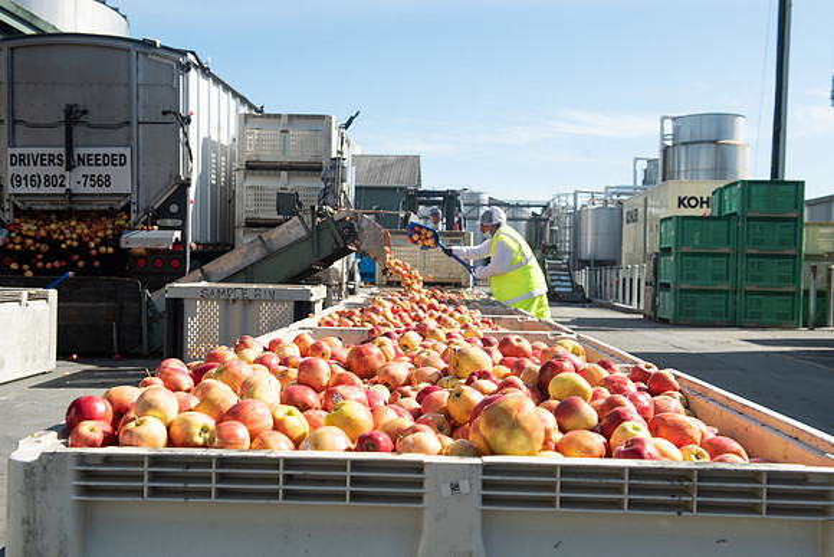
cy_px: 278
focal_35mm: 38
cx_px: 417
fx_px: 880
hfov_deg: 50.7
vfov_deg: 35.1
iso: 400
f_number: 5.6
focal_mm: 38
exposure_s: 1/1600
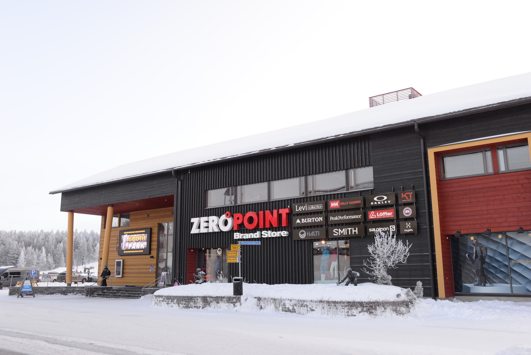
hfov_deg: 58.7
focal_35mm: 32
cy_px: 178
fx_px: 472
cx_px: 266
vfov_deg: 41.1
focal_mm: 32
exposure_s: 1/200
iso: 320
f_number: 7.1
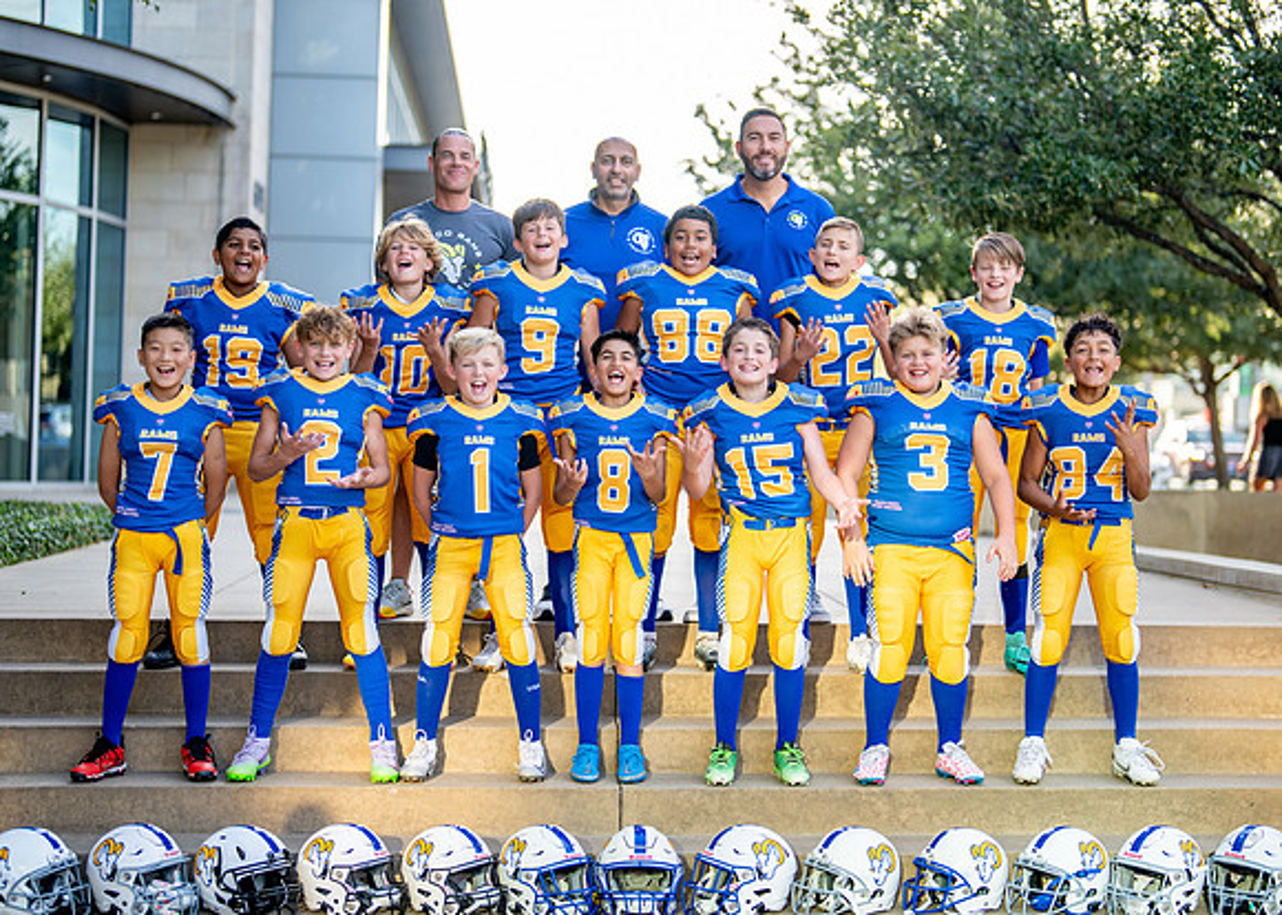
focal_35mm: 64
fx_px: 2320
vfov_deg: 22.3
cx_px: 683
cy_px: 424
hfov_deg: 30.9
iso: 200
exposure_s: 1/1600
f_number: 1.2
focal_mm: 50
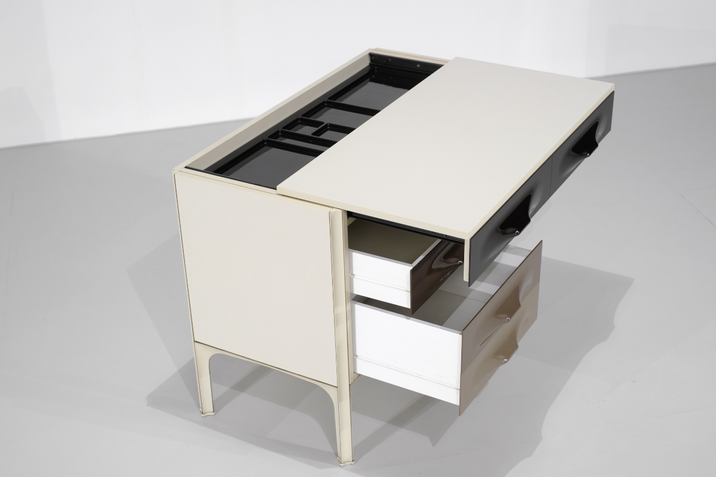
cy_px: 238
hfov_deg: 37.5
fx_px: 1054
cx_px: 358
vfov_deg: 25.5
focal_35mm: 53
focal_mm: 35
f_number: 5.6
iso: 800
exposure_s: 1/70
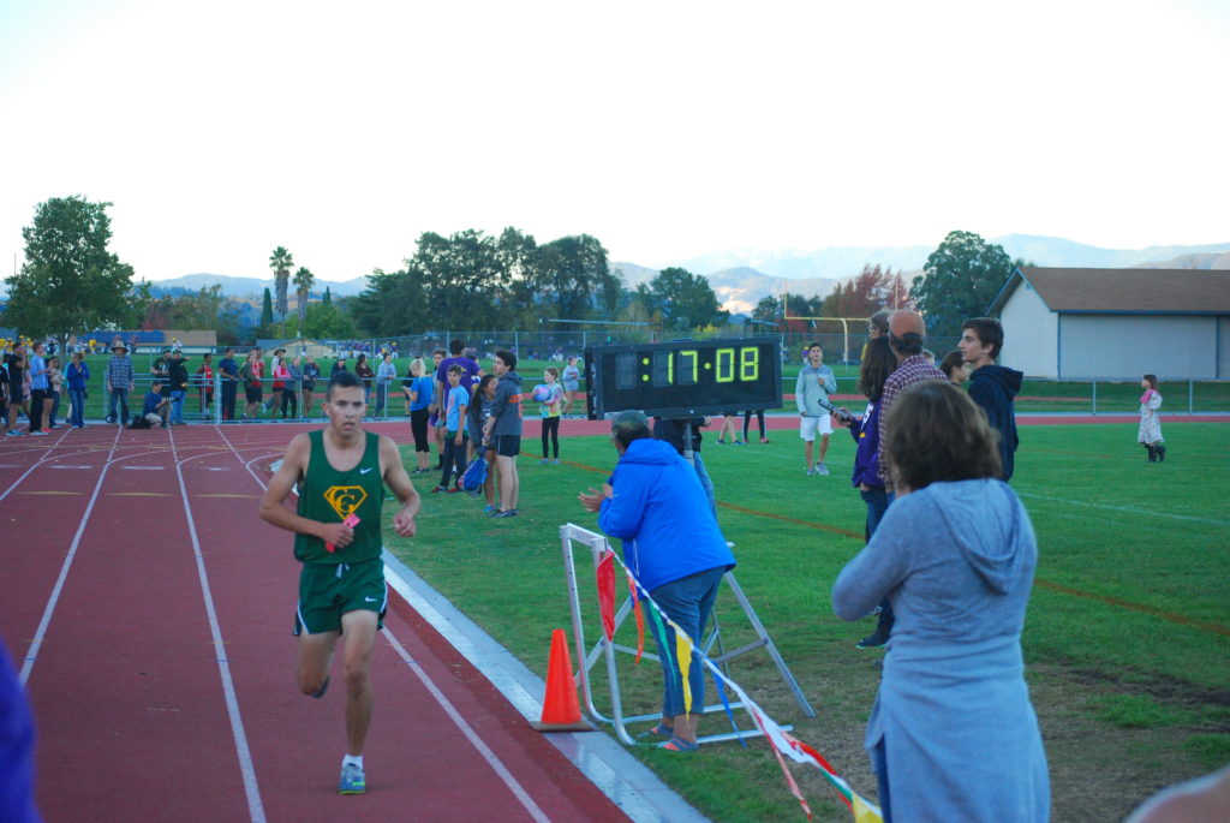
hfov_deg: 21.9
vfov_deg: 14.7
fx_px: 3181
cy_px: 412
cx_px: 615
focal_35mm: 93
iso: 1000
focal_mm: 62
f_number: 4.5
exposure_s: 1/400
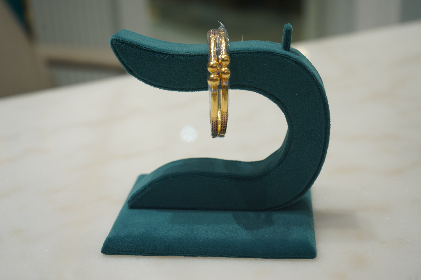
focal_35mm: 48
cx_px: 210
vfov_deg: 28.1
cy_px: 140
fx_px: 561
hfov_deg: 41.1
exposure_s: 1/60
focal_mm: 48
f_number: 4.5
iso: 100
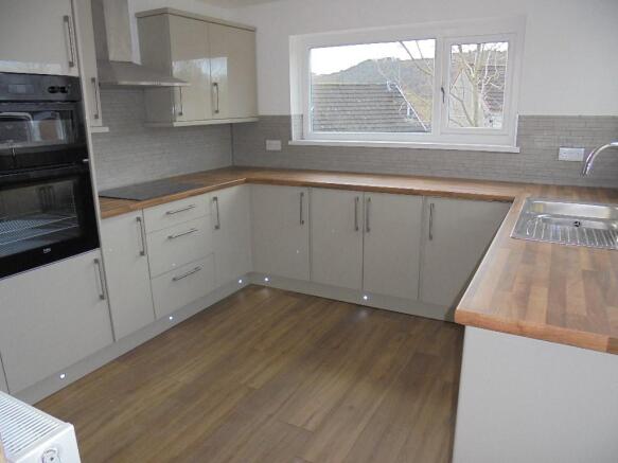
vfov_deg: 53.0
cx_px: 309
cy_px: 232
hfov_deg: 67.3
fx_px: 464
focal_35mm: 26
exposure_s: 1/60
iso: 100
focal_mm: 4.6
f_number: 3.5
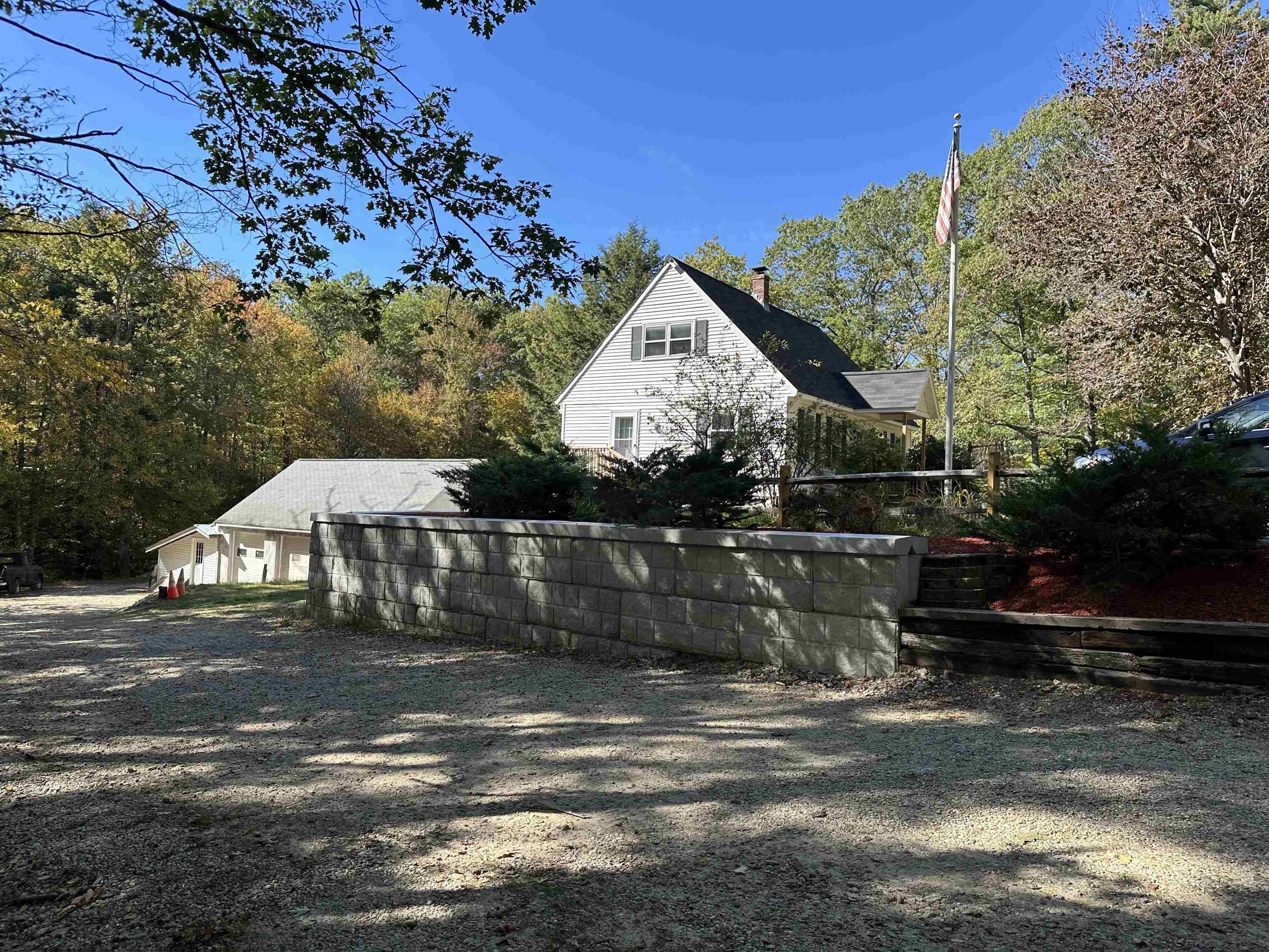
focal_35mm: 24
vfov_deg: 56.8
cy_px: 476
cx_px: 634
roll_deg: -1.7
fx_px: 880
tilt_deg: +1.5
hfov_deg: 71.6
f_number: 1.78
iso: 80
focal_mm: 6.86
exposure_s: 1/1495
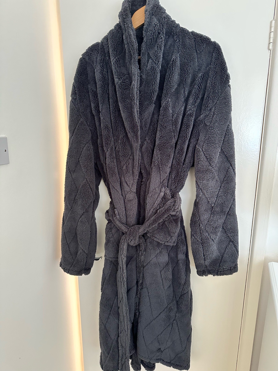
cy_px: 186
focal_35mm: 24
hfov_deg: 56.8
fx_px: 257
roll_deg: -0.4
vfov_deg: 71.6
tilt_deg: -14.4
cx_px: 139
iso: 500
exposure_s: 1/60
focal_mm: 6.86
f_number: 1.78
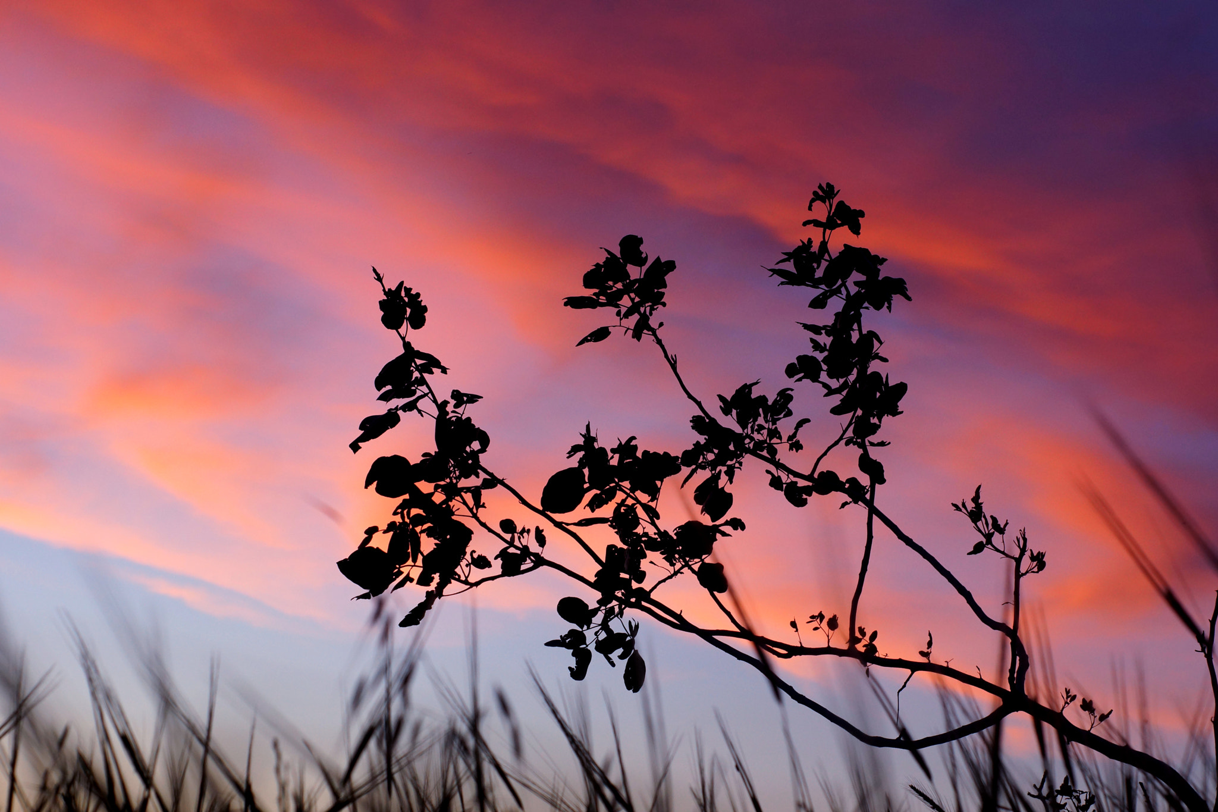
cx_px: 609
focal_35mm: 75
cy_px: 406
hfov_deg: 27.0
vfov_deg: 18.2
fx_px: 2537
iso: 320
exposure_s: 1/125
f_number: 5.6
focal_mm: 50
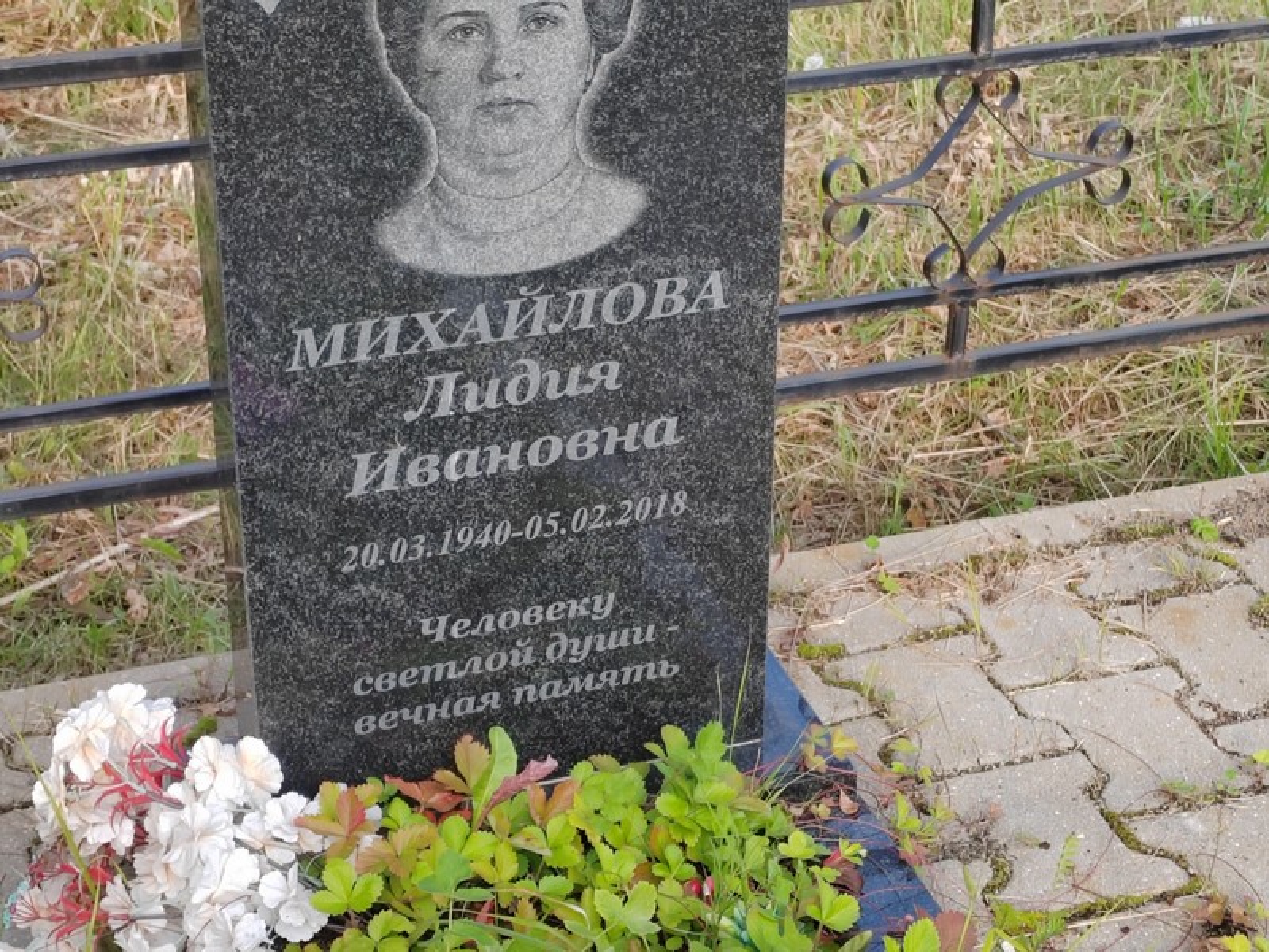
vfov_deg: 20.4
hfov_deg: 27.0
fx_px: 2639
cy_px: 476
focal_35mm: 72
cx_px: 634
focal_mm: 5.52
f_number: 1.9
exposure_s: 1/200
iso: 100
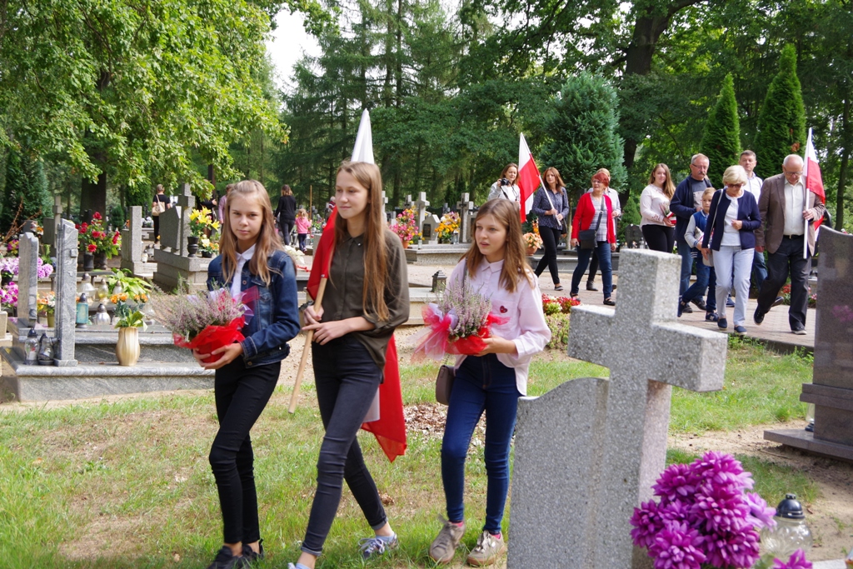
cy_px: 284
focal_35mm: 54
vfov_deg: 25.1
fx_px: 1280
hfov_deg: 36.9
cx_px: 426
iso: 200
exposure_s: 1/125
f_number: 5.6
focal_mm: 36
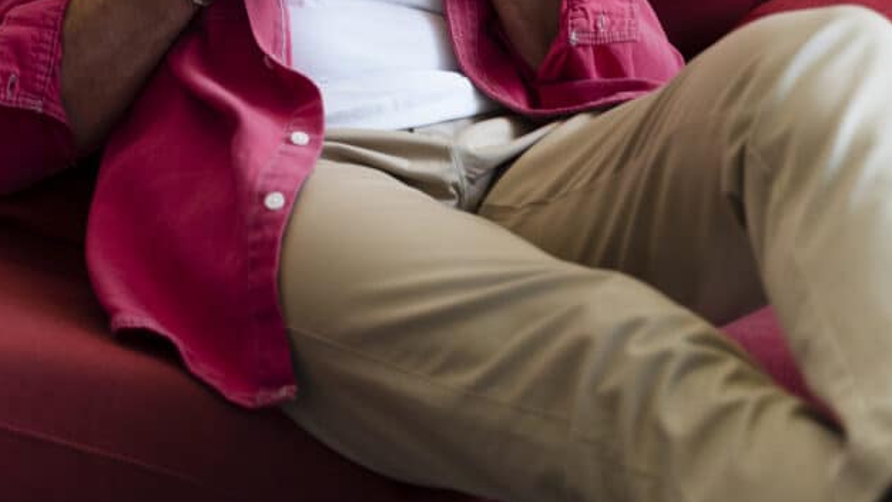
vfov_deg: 13.6
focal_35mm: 84
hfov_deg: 25.3
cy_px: -220
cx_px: 415
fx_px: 1987
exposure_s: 1/200
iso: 1600
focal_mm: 49
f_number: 2.8
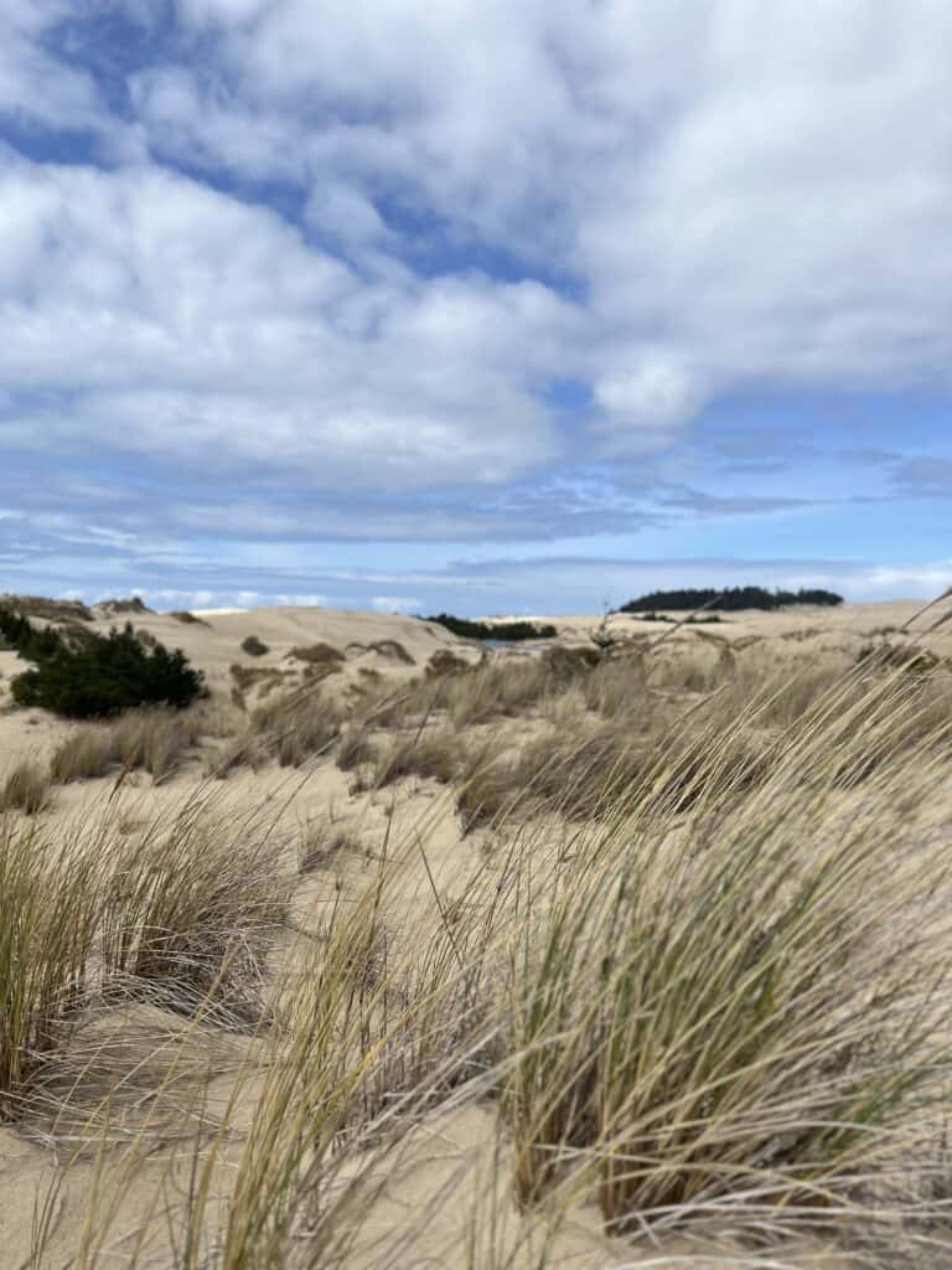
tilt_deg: -2.1
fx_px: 953
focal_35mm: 26
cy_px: 635
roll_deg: -1.0
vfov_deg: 67.3
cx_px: 476
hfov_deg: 53.1
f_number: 1.6
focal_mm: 5.1
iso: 50
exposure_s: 1/5848
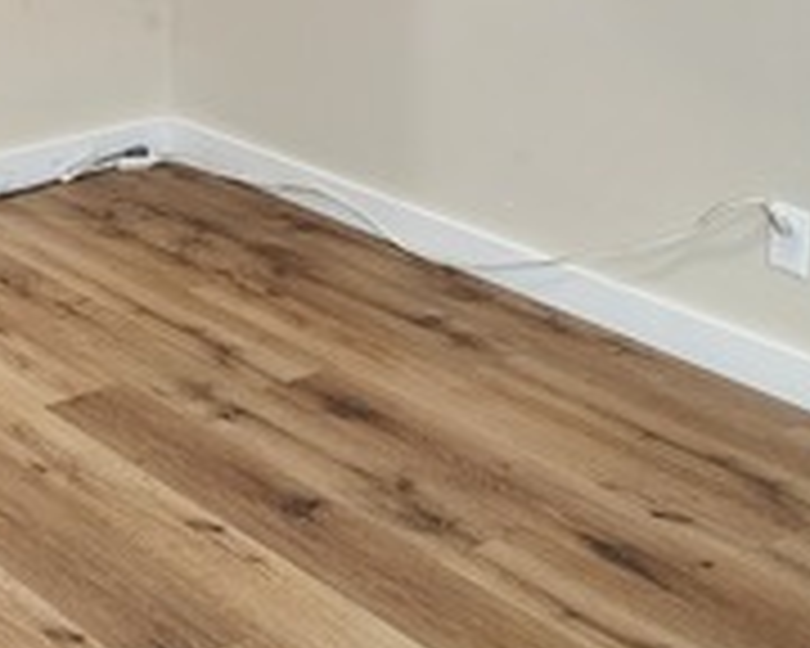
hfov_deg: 21.5
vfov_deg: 17.3
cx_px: -146
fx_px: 1990
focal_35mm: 83
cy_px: -220
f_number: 1.8
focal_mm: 6.4
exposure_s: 1/120
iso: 400
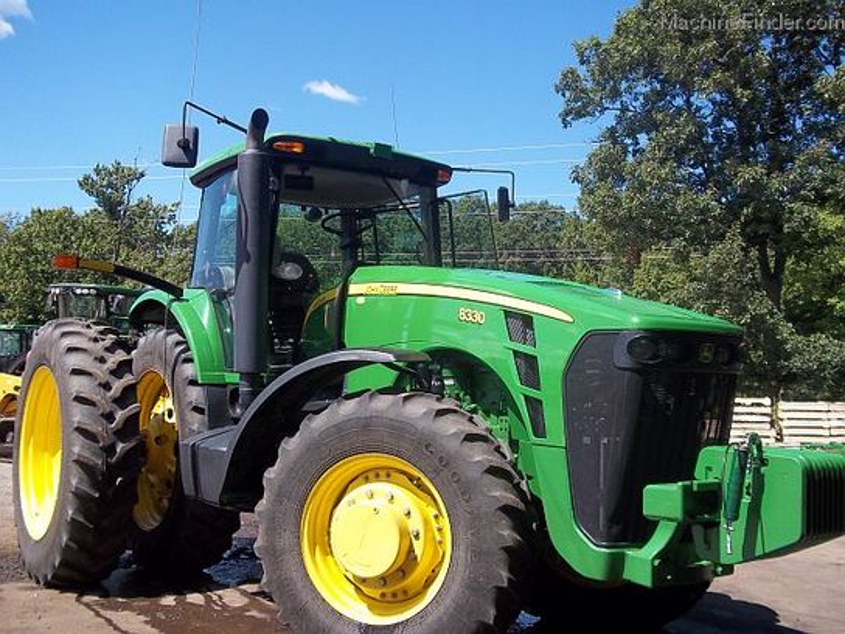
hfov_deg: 51.4
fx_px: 879
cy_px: 317
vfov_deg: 39.7
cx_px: 422
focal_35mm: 36
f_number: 8
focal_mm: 6.5
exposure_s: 1/125
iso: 80
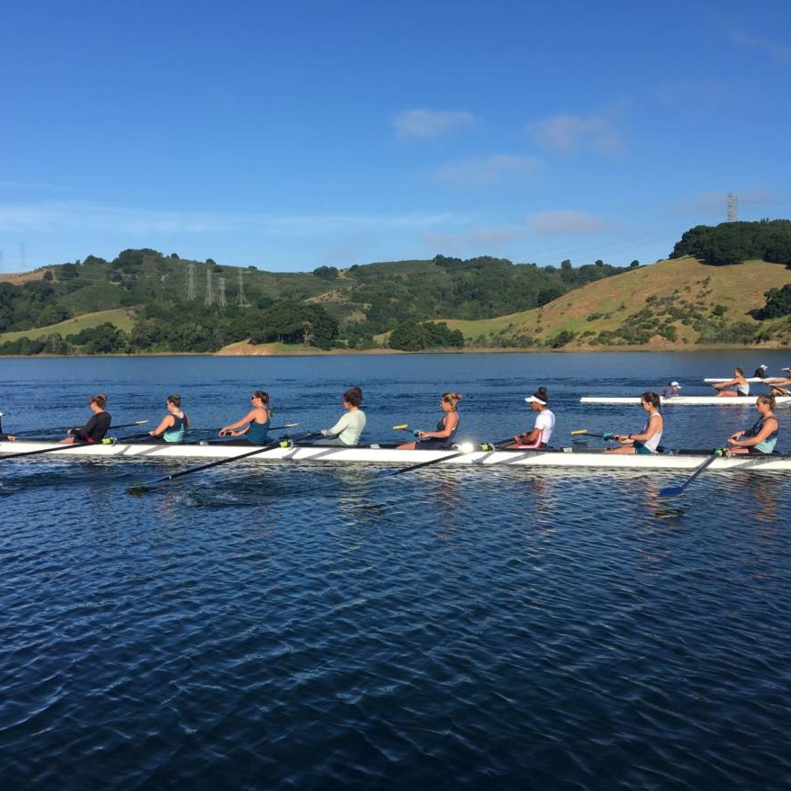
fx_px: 905
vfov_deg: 47.2
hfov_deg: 47.2
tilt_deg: -1.5
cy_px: 390
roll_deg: -0.9
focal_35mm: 35
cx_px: 385
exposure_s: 1/1832
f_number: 2.2
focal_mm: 4.15
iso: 25
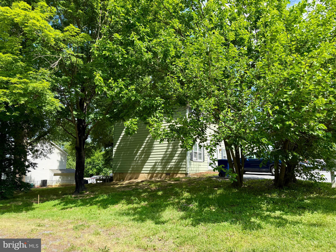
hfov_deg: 71.6
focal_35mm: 24
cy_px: 126
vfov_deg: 56.8
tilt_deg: +11.1
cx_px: 168
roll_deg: -2.4
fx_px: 233
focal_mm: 6.76
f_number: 1.78
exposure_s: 1/2169
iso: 100
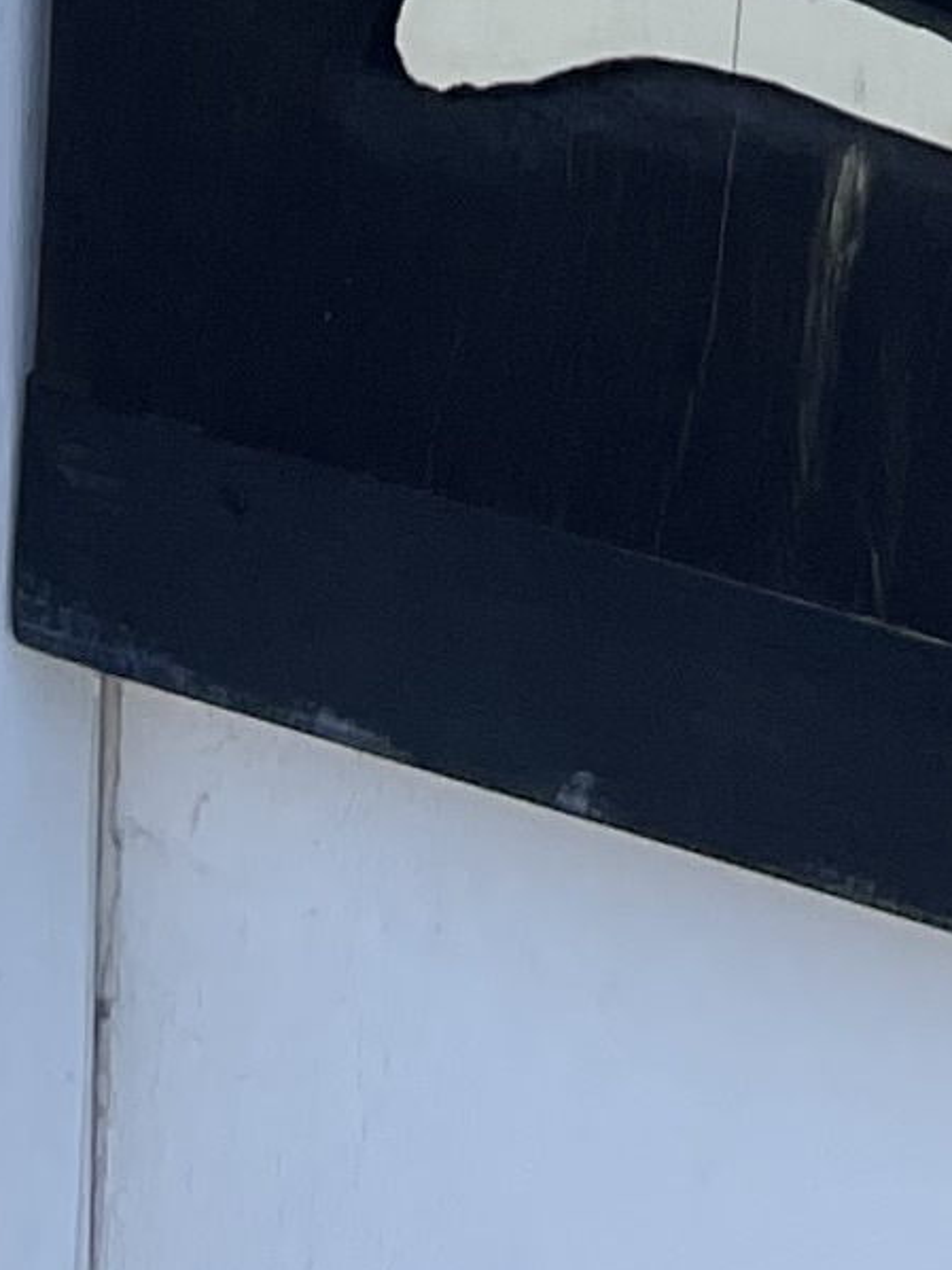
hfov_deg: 8.4
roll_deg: -1.0
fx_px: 6419
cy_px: -2809
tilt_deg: +2.2
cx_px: 1092
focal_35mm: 175
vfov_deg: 8.8
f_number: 1.6
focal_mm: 4.2
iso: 32
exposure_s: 1/818
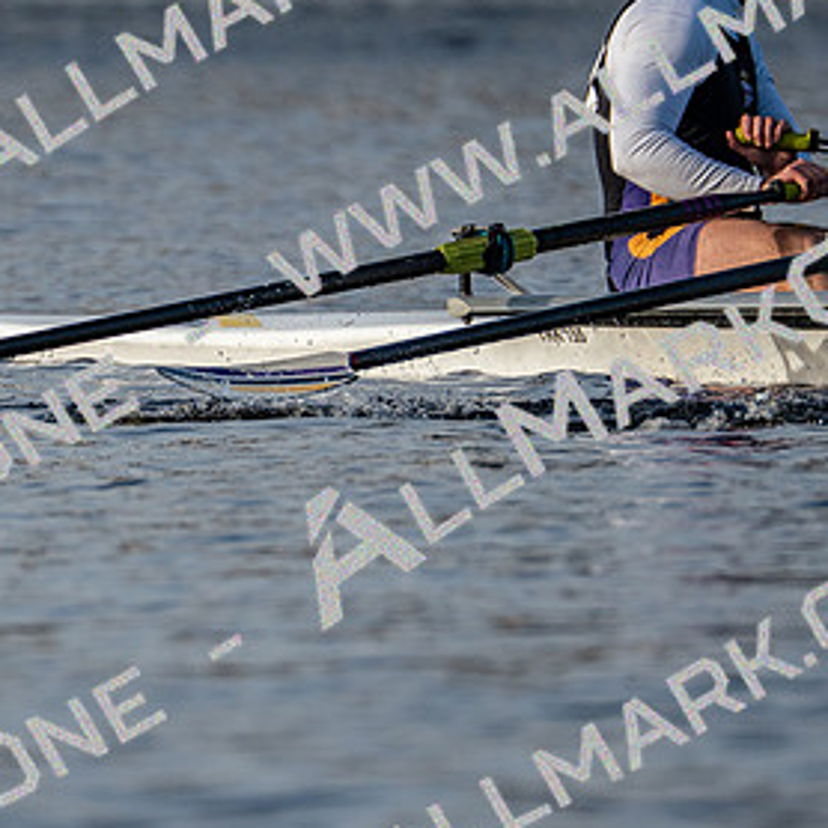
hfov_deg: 1.1
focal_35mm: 1597
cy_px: 347
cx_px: 51
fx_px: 43218
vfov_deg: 1.1
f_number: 6.3
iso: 500
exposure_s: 1/2000
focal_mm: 600
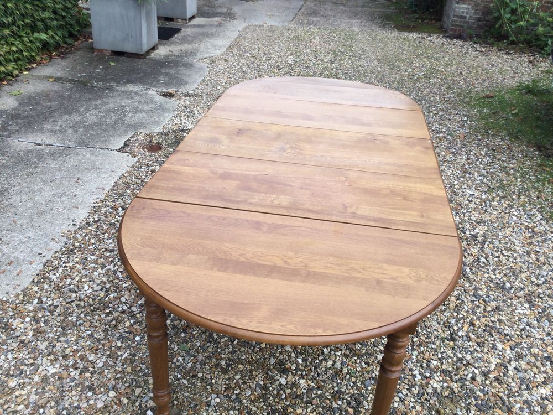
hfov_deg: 58.4
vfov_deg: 45.4
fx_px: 495
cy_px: 208
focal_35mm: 31
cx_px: 276
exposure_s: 1/278
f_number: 2.4
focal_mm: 3.3
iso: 25
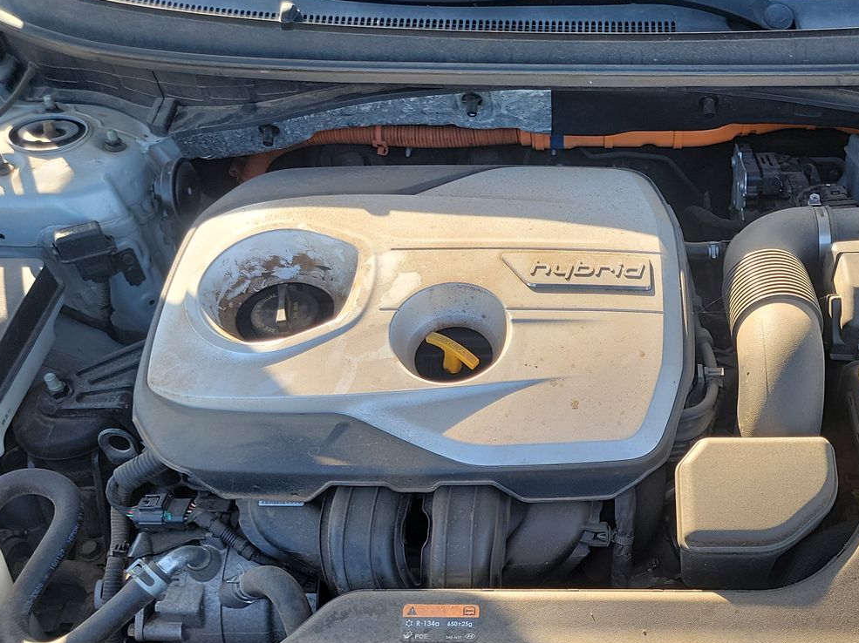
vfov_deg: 36.6
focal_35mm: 39
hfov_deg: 46.8
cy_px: 402
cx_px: 600
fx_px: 967
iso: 50
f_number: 1.8
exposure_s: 1/141
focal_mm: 6.7
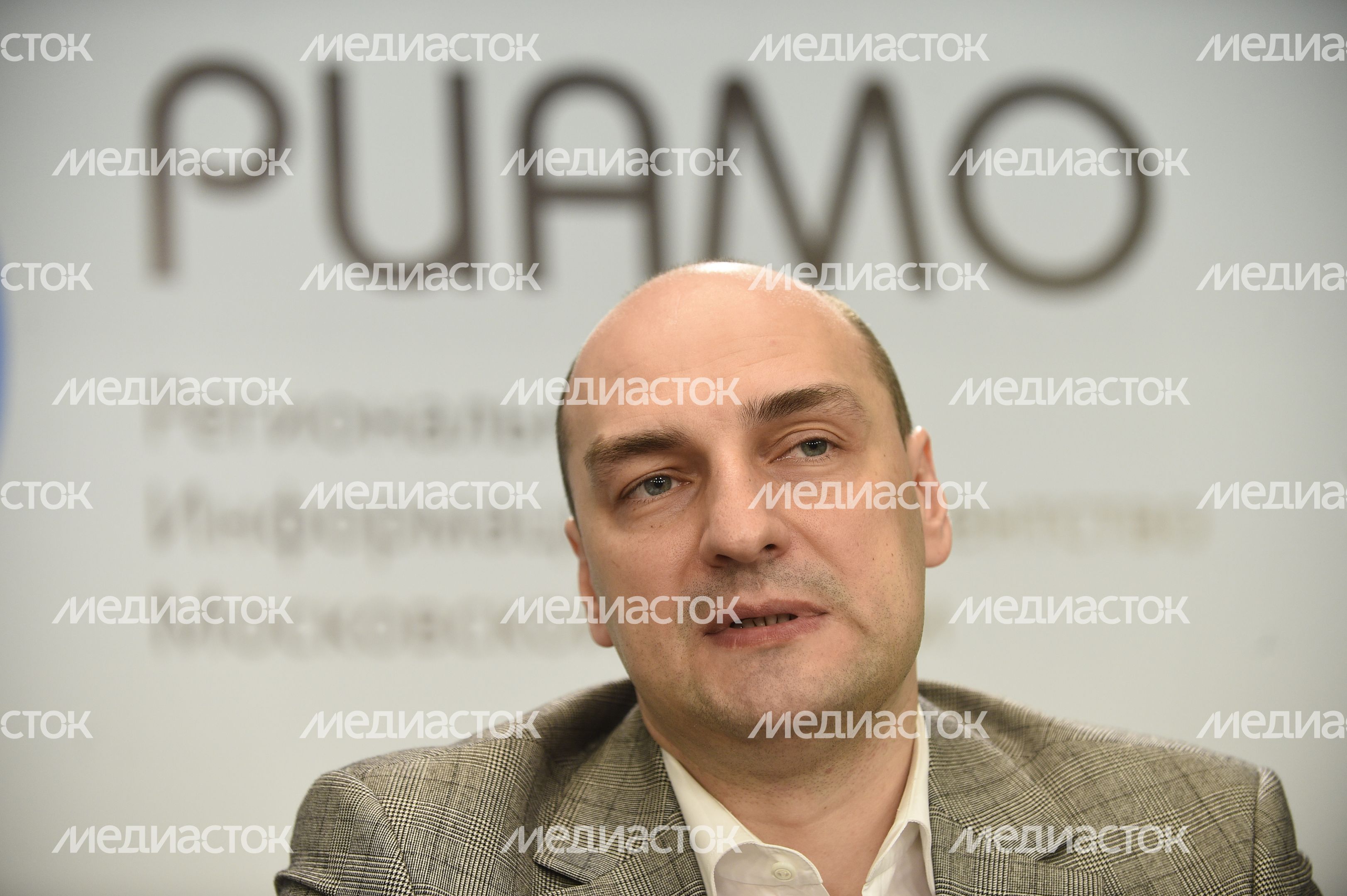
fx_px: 3927
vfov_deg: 13.0
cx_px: 674
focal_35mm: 105
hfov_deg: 19.5
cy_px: 448
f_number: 4
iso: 1600
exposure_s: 1/250
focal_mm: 105
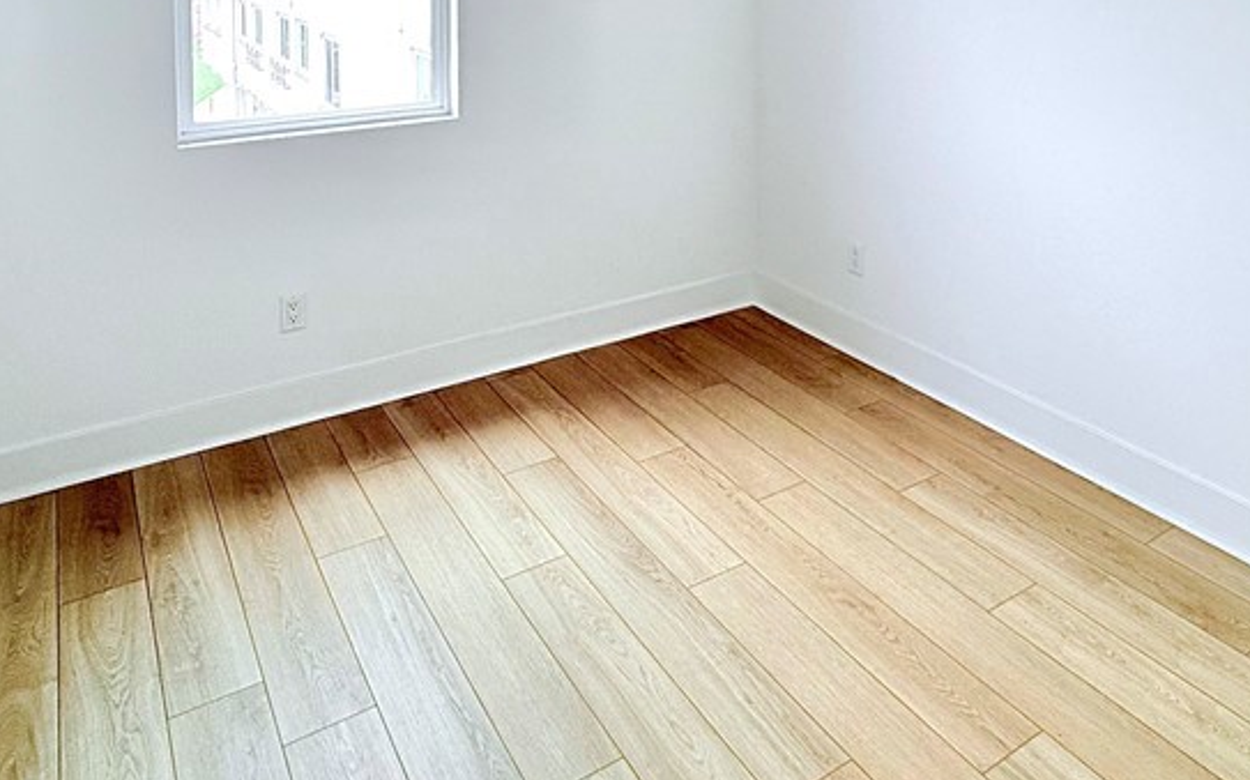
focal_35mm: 28
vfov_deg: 38.8
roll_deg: -0.6
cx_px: 656
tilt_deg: -2.5
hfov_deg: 66.4
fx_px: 954
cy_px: -21
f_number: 2.2
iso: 64
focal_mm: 2.22
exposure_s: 1/250
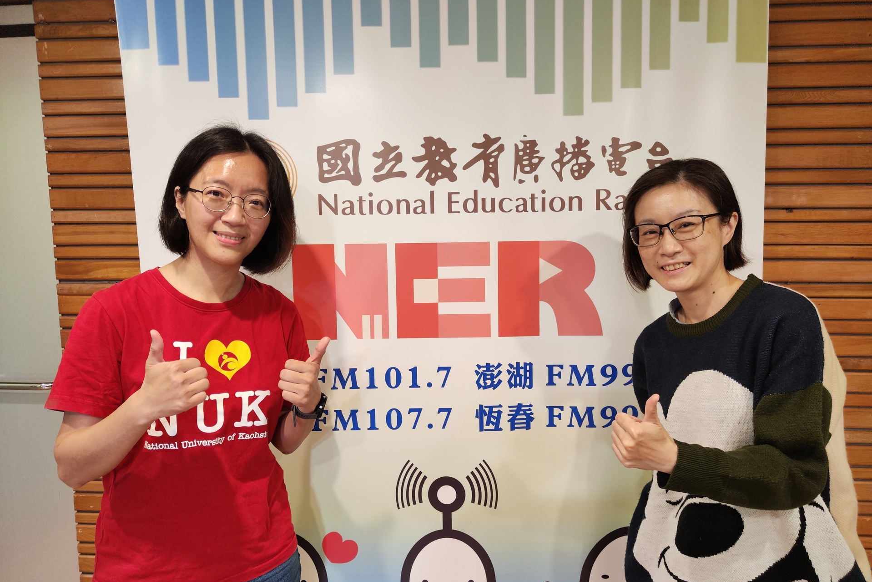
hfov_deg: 71.5
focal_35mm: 25
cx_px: 436
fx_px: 606
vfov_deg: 51.2
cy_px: 317
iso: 508
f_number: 1.88
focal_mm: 5.59
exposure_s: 1/60
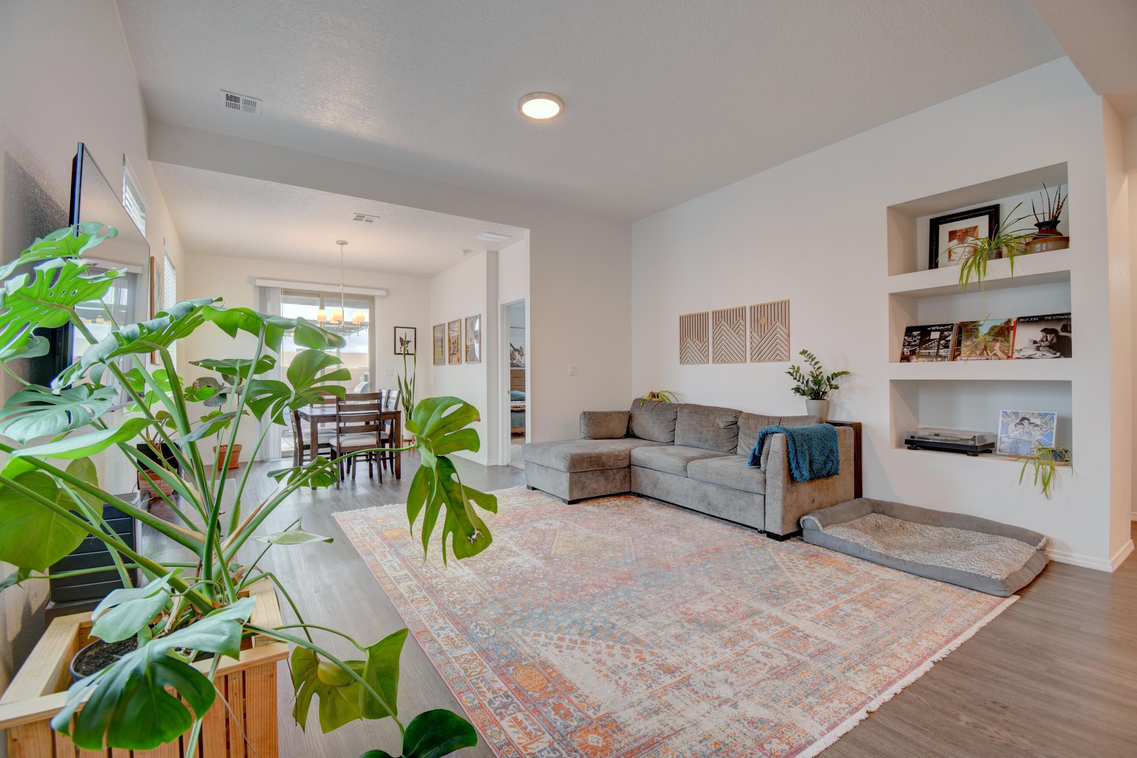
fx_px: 474
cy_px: 379
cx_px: 568
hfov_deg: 100.4
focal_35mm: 15
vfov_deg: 77.3
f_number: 4.5
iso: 100
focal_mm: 10
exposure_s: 1/15
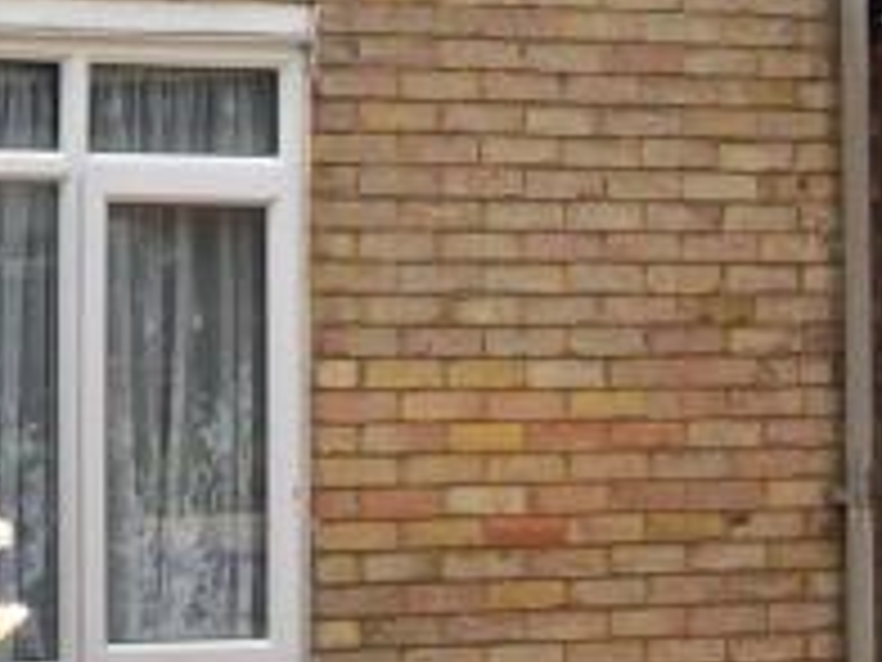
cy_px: -227
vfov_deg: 7.8
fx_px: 4790
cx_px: -144
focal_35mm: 188
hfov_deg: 10.4
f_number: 4.8
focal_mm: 6
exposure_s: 1/284
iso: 80
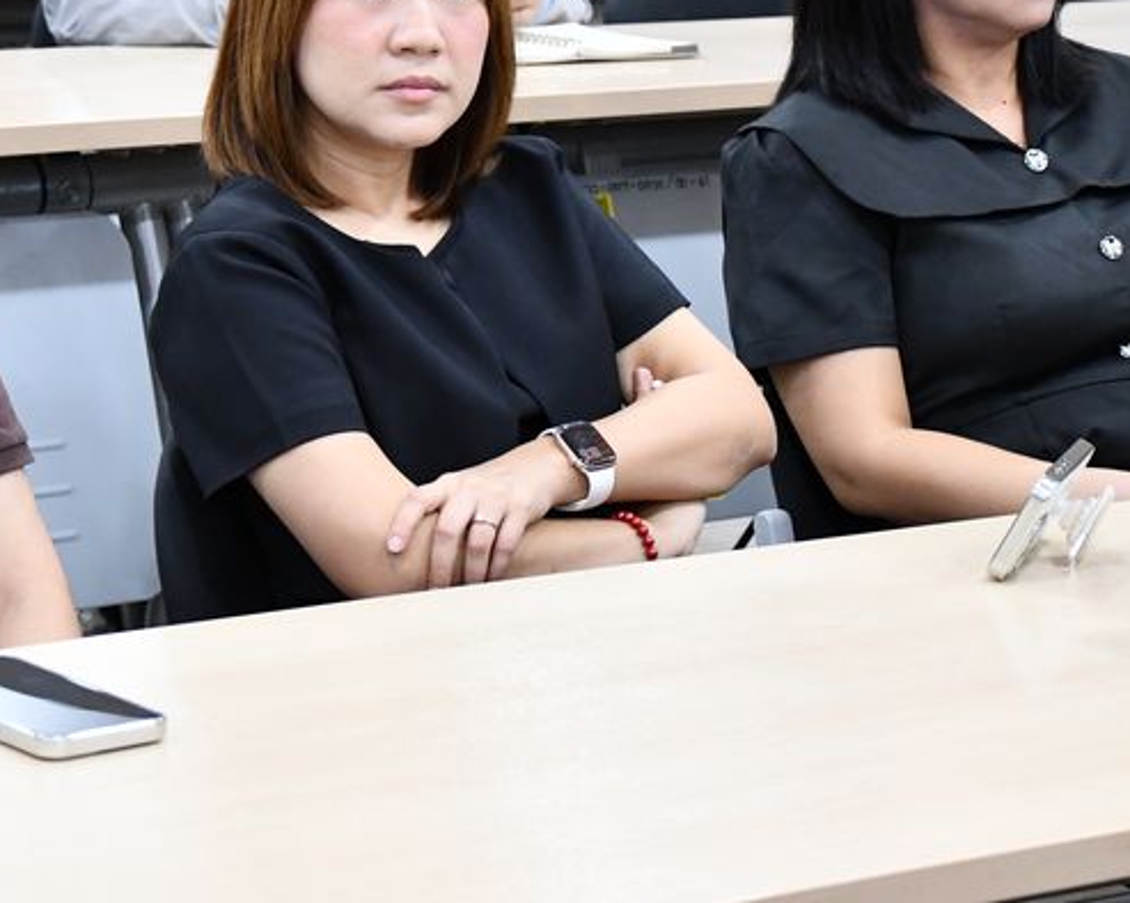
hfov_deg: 16.4
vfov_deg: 13.1
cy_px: 146
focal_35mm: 117
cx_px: 309
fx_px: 3911
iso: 3200
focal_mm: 40
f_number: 4.2
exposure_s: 1/100
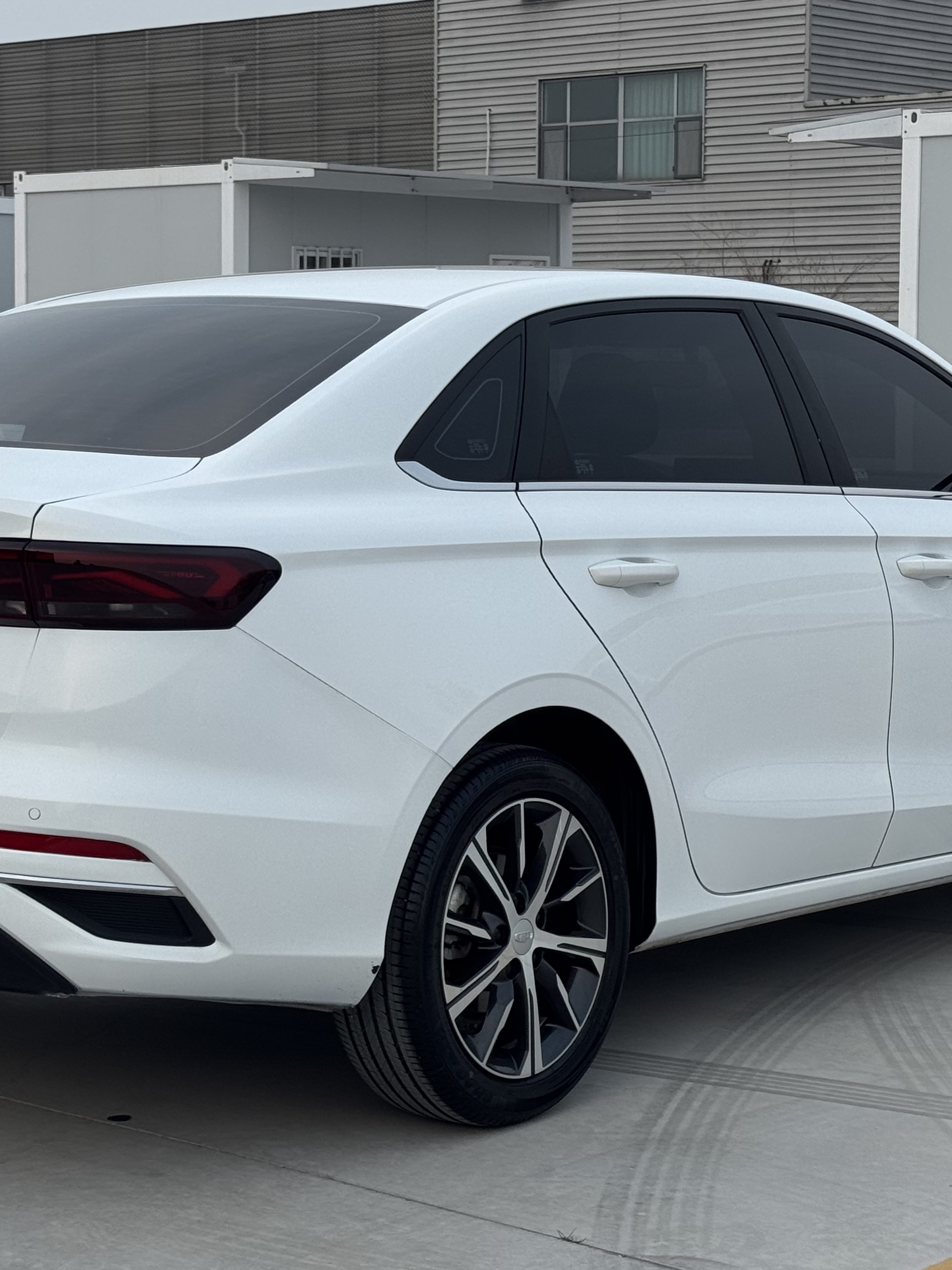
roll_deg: +0.1
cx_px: 387
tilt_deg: -3.1
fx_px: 2897
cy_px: 528
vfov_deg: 24.7
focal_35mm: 79
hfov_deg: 18.6
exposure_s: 1/1597
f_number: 1.78
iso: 64
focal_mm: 6.76
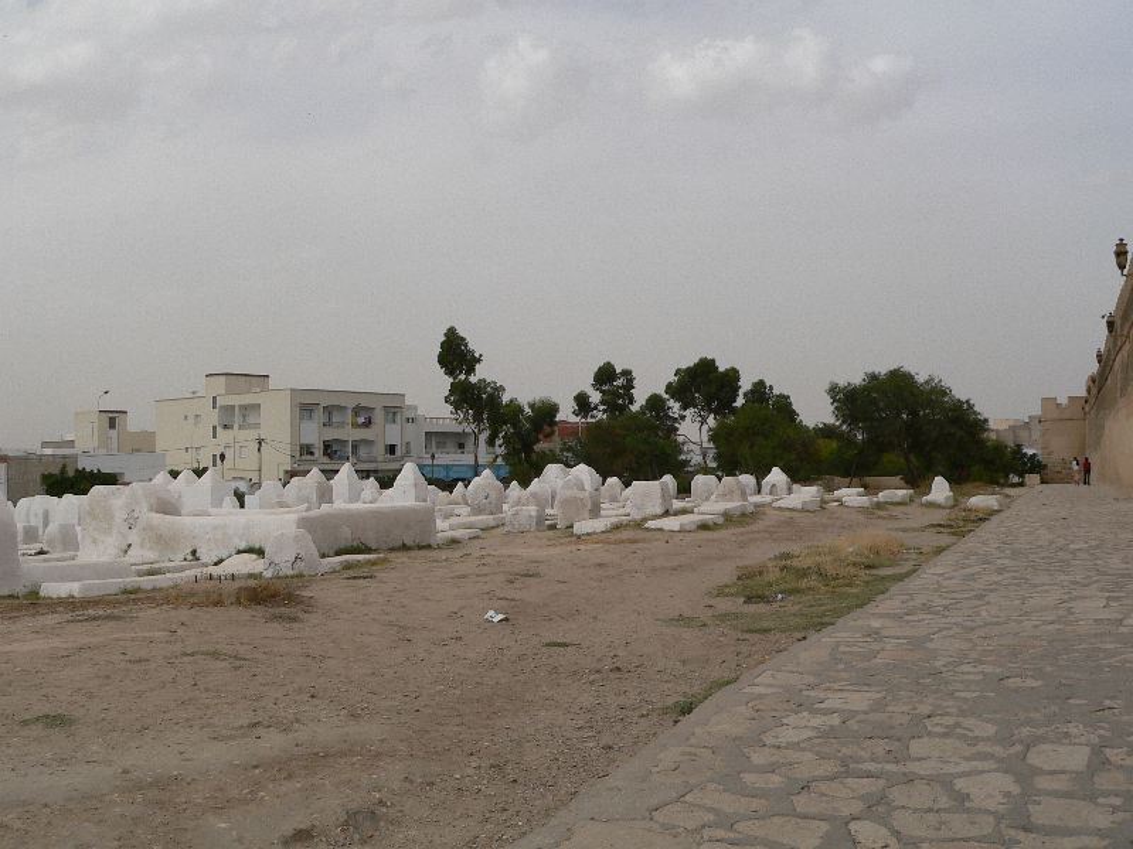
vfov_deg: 39.7
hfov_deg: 51.4
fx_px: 1178
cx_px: 566
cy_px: 424
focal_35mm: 36
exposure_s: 1/640
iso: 80
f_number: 5.6
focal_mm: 6
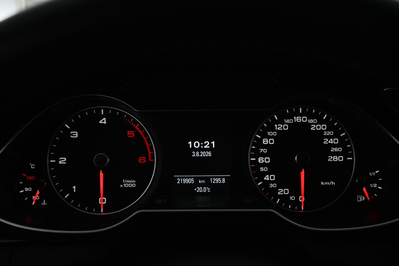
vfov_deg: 32.4
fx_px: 457
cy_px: 133
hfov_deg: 47.2
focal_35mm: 41
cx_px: 200
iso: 800
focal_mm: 27.5
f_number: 7.1
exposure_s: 1/30
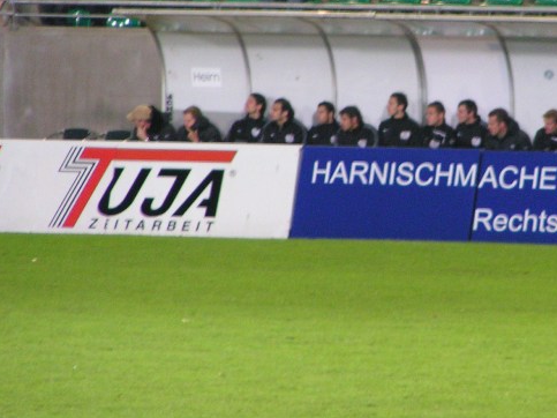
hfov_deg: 3.1
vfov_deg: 2.4
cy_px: 82
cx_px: 405
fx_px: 10135
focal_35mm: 630
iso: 200
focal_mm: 58
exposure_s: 1/25
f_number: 3.5
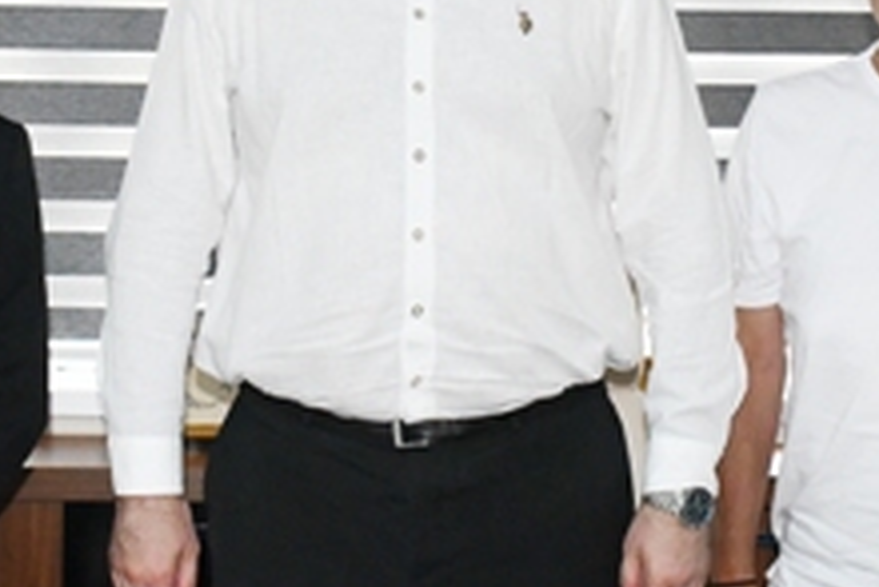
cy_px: 166
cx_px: 519
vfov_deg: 13.8
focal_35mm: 99
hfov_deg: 20.6
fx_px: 2419
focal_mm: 23
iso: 6400
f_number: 8
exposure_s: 1/100
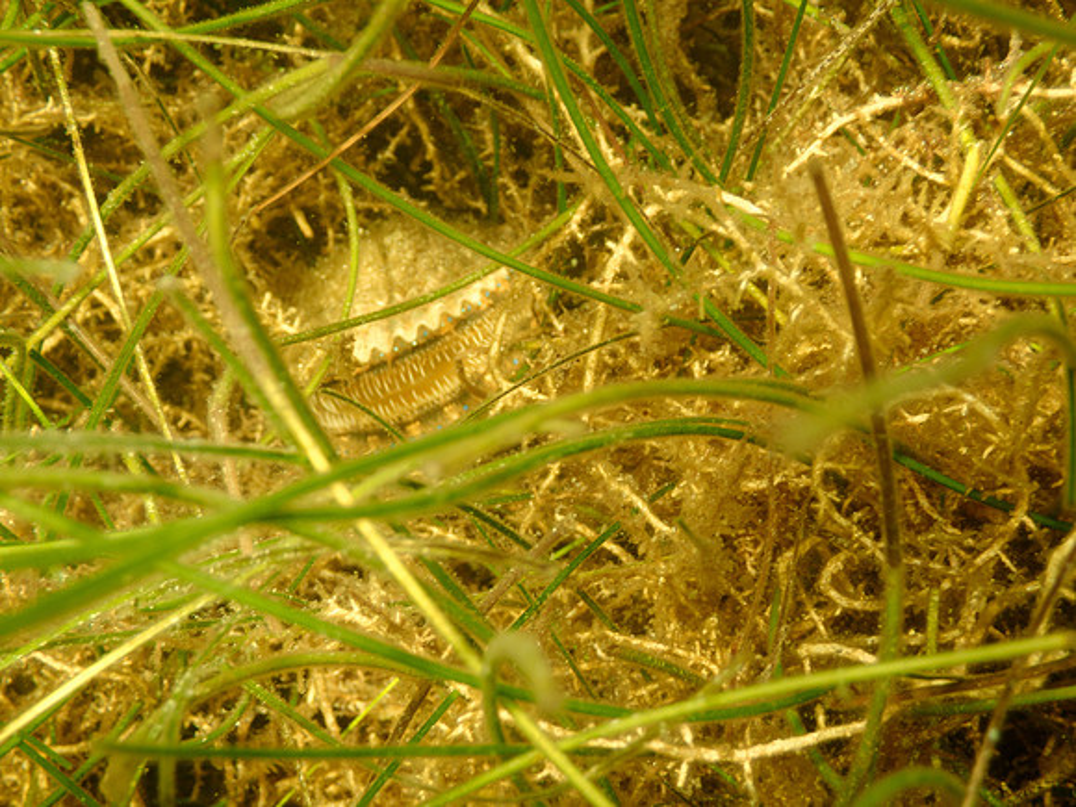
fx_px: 1803
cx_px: 538
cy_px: 404
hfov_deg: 33.2
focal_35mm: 58
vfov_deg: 25.2
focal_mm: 10.35
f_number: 3.5
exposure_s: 1/125
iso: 100
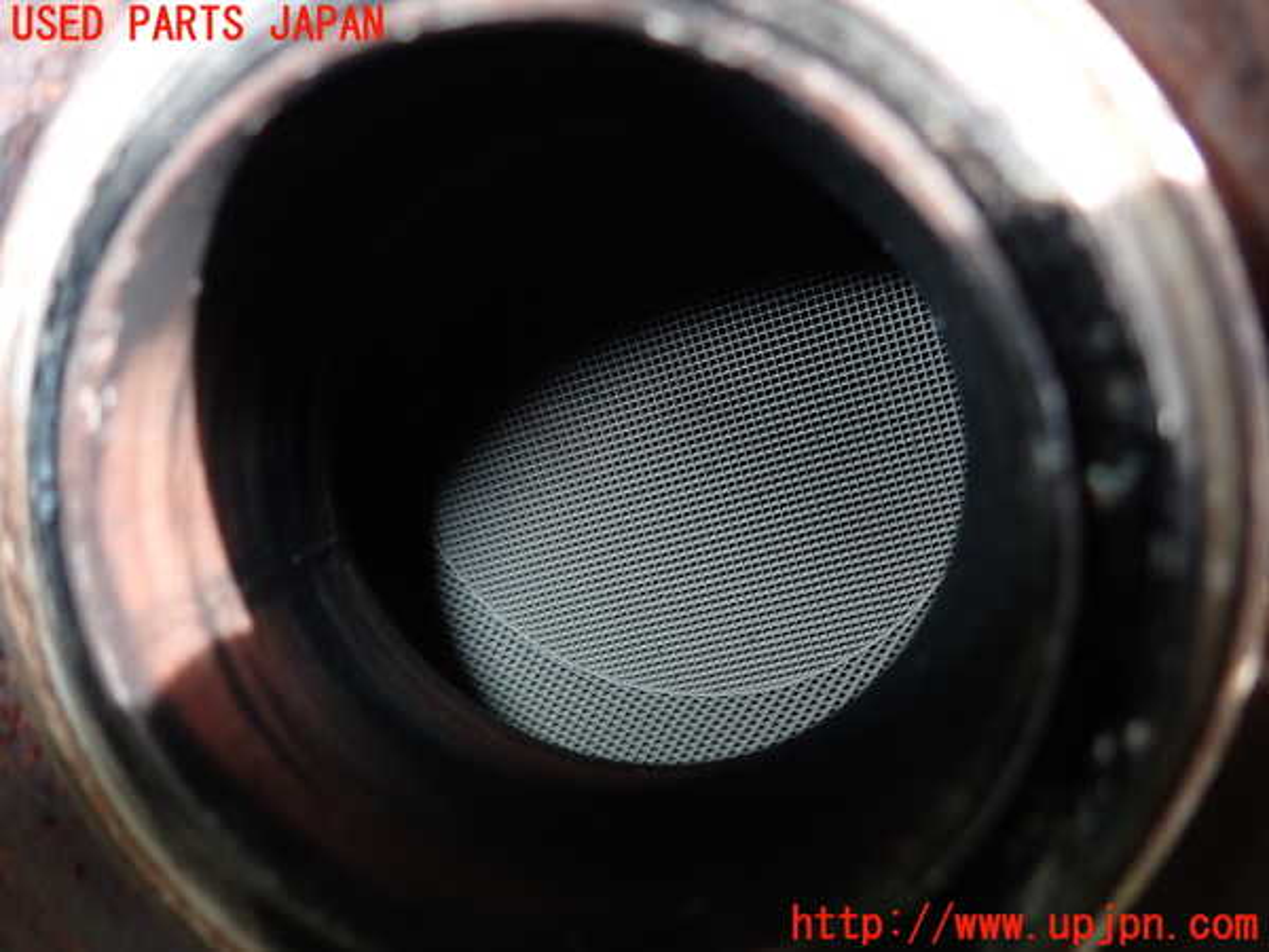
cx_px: 634
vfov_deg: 54.9
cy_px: 476
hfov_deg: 69.4
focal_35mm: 25
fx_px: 916
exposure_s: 1/30
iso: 200
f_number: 5.6
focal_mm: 4.5
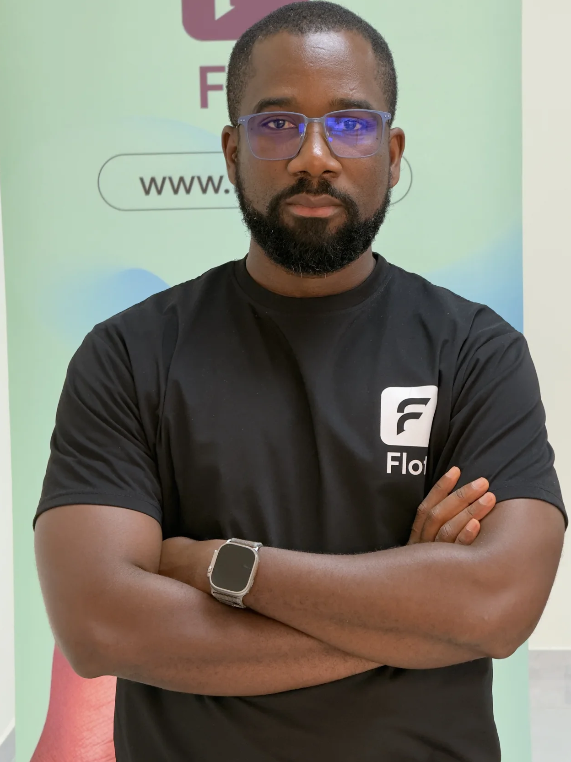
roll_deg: +0.1
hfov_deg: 11.9
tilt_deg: -5.2
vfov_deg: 15.8
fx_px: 2749
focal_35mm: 125
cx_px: 296
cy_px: 374
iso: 200
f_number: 2.8
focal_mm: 15.66
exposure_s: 1/99
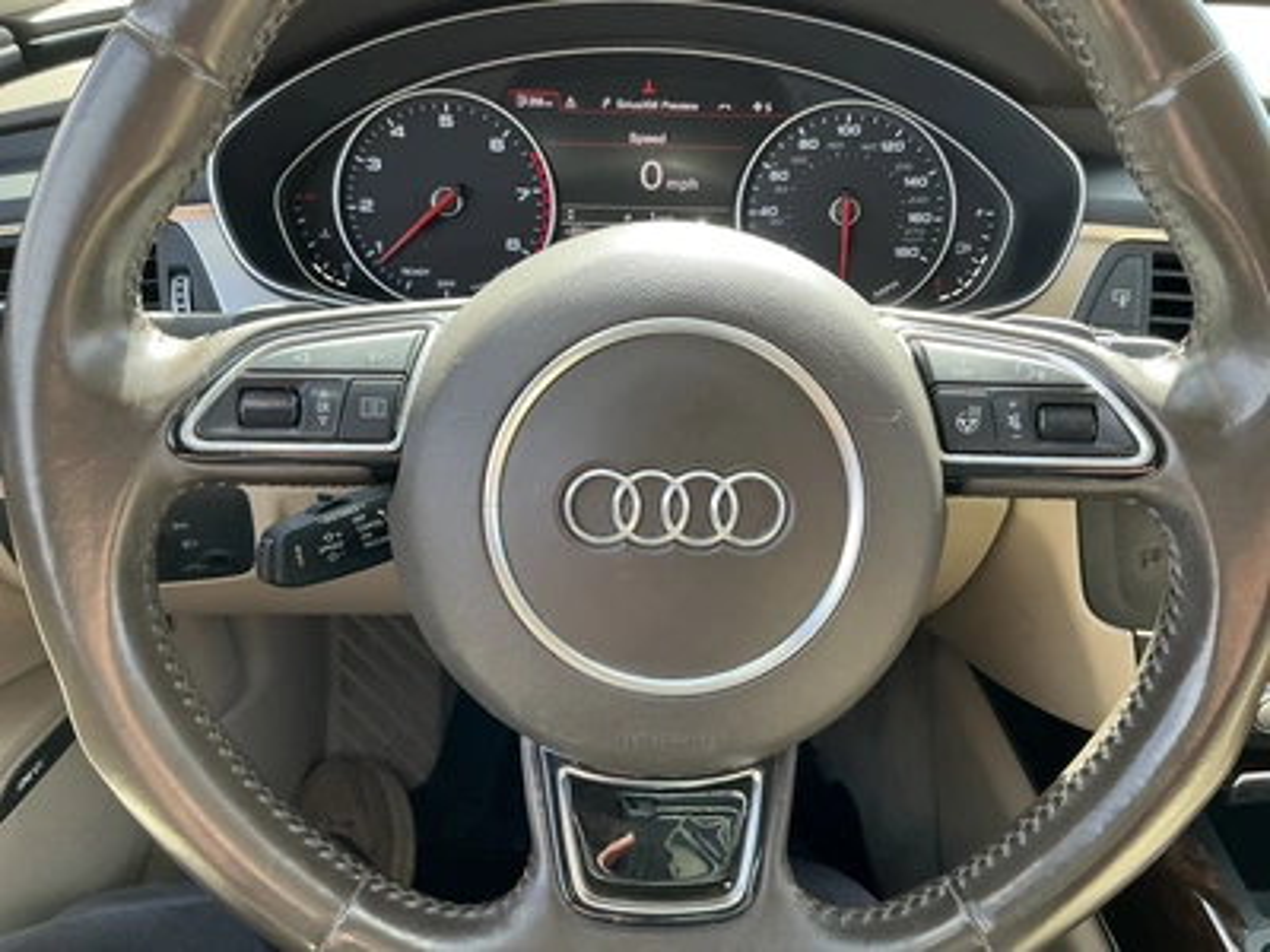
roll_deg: -0.2
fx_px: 1027
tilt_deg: -29.8
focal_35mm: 28
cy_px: 476
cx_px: 635
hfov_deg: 63.4
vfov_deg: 49.7
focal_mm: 3
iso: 32
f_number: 1.8
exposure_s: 1/122
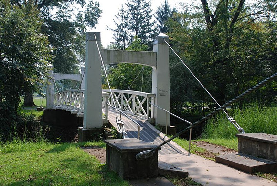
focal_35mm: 46
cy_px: 93
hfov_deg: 42.3
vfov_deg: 29.1
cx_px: 138
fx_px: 358
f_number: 7.1
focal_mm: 31
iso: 100
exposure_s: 1/200
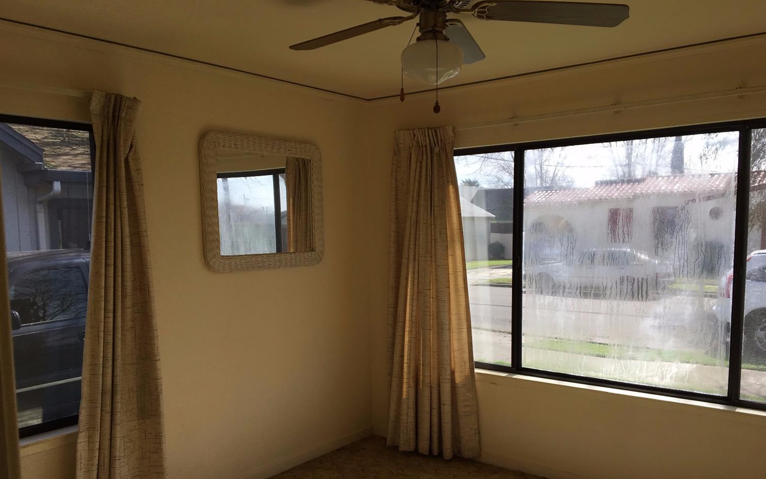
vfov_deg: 40.4
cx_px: 383
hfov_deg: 61.2
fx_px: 647
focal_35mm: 31
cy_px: 289
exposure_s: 1/657
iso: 25
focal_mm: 4.15
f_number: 2.2
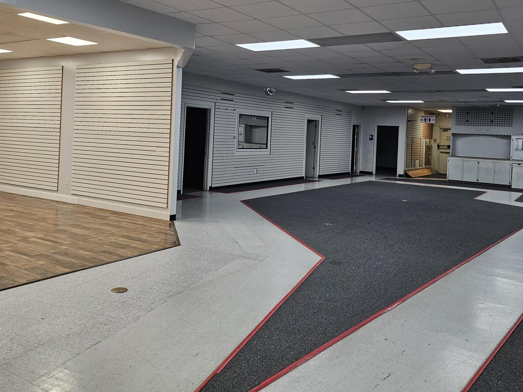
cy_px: 131
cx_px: 235
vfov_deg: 43.6
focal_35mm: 32
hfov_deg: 56.7
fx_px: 483
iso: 125
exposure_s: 1/120
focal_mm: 6.3
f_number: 1.7
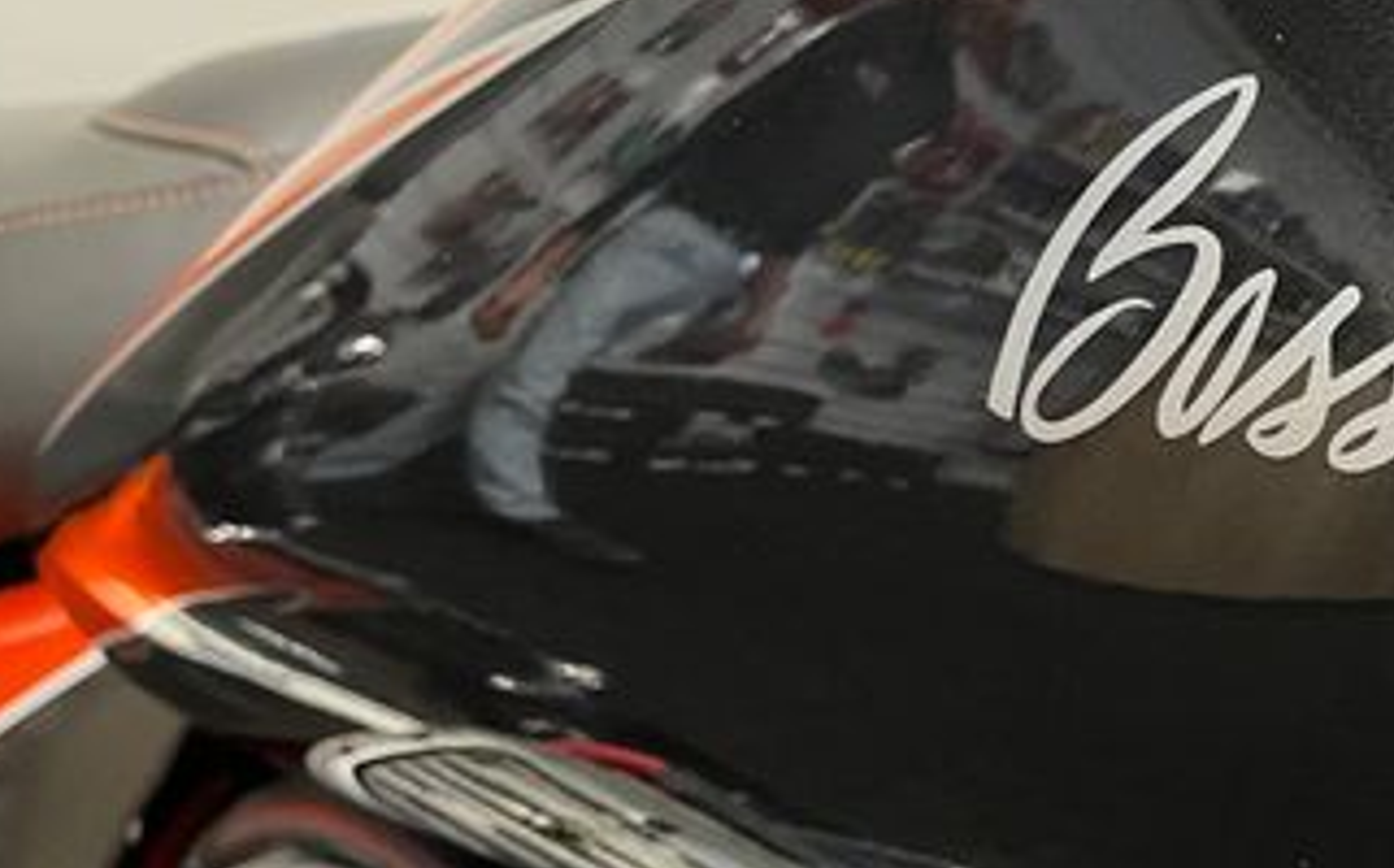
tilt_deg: -25.9
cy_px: 247
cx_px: 1359
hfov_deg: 34.0
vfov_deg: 23.3
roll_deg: -6.0
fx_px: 2088
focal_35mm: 55
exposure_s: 1/50
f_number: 1.6
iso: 320
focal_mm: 5.1
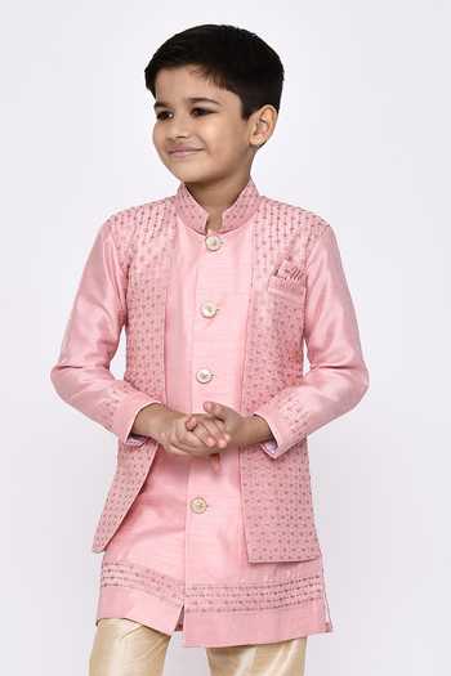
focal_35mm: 50
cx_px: 226
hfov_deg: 27.0
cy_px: 338
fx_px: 940
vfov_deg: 39.6
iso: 250
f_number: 10
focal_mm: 50
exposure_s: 1/160
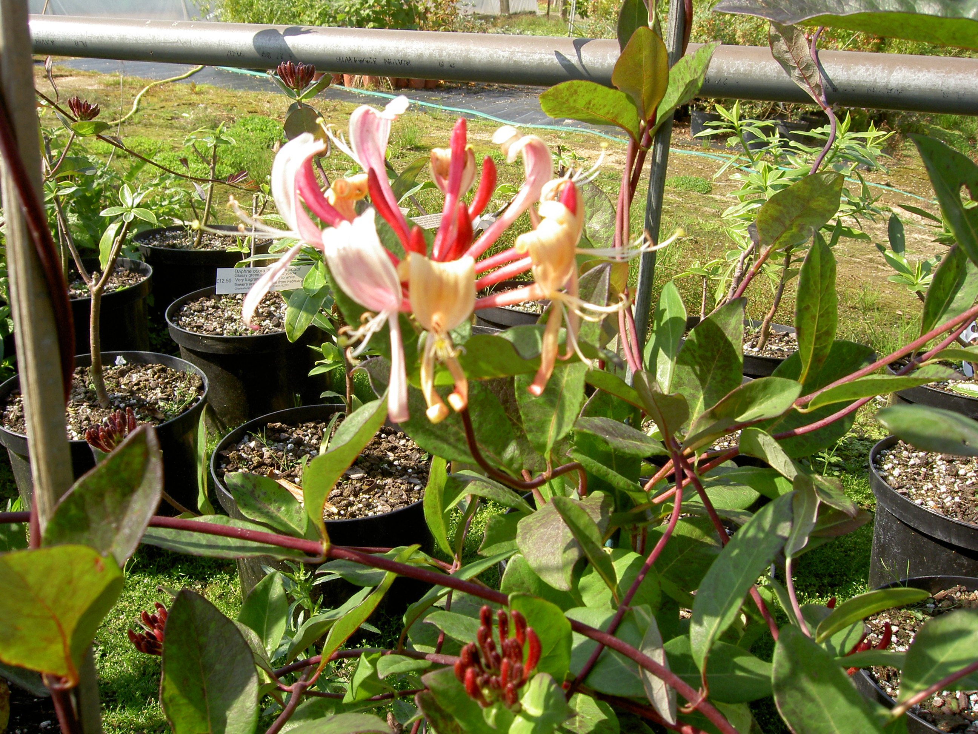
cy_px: 367
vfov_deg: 37.7
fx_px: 1074
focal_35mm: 38
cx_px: 489
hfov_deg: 49.0
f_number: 4.9
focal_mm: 6.3
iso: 50
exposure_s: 1/160
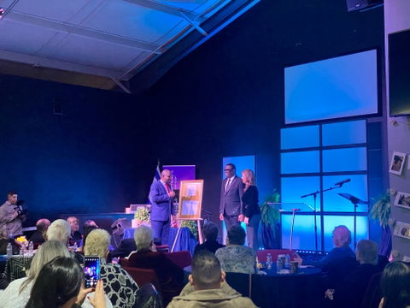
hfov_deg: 36.8
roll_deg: +0.0
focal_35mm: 52
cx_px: 205
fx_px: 616
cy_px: 154
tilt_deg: +4.0
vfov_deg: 28.0
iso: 500
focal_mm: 6
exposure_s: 1/60
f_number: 2
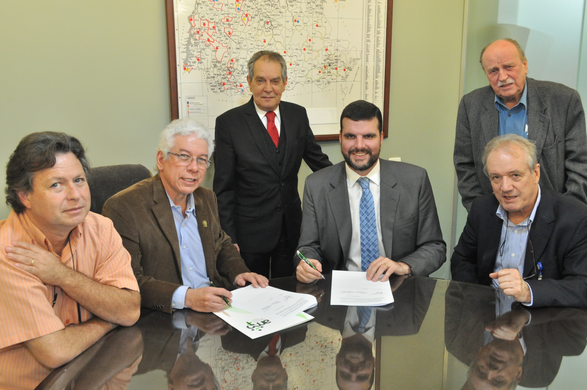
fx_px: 586
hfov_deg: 53.2
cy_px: 195
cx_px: 294
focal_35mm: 36
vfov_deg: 36.8
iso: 1600
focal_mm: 24
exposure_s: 1/30
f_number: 7.1
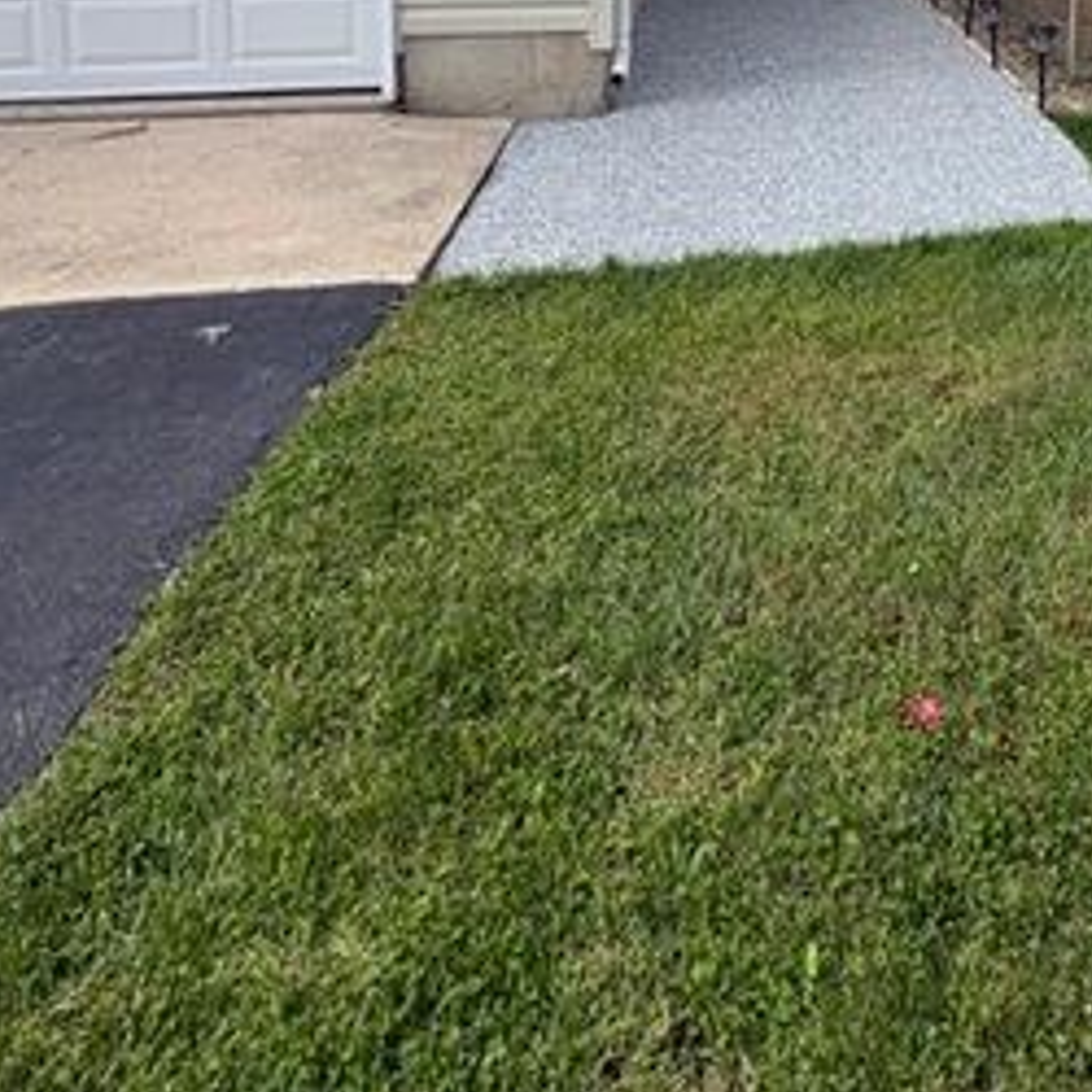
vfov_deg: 40.4
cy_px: -103
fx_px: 1178
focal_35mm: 33
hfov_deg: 45.3
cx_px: 974
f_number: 2.2
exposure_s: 1/1637
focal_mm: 2.22
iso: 50
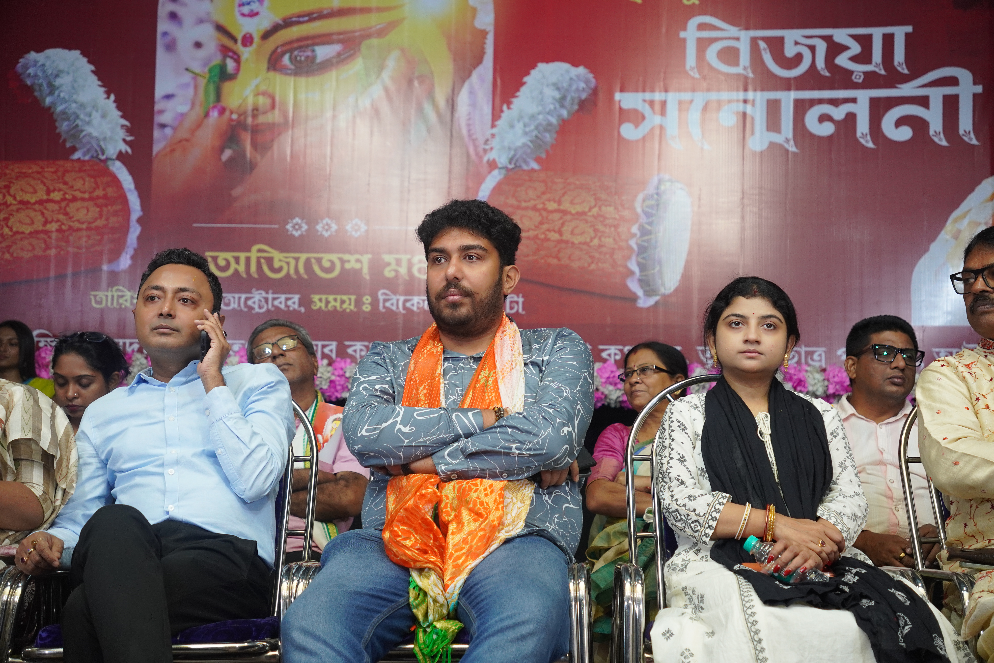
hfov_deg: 40.2
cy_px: 332
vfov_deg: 27.4
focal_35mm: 49
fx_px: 1358
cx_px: 497
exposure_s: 1/200
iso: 640
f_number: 3.2
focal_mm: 32.8
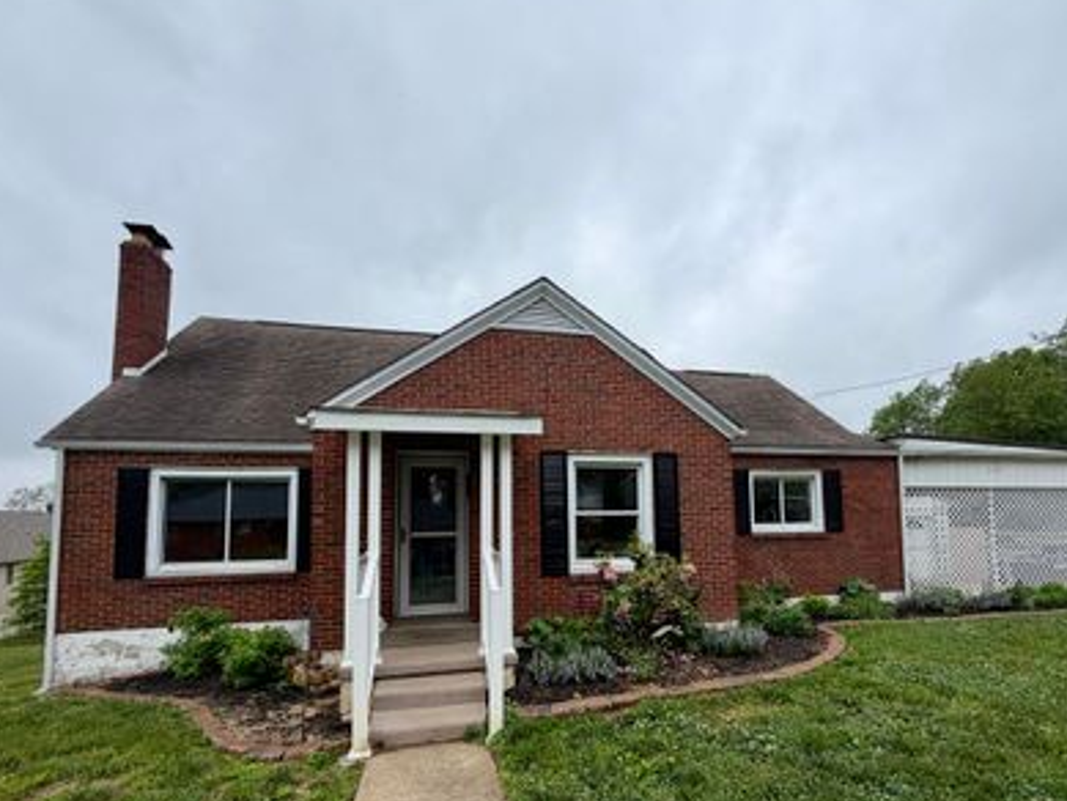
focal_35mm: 18
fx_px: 555
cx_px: 579
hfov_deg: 87.5
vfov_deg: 71.0
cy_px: 476
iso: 40
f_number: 2.2
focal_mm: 2.22
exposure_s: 1/742
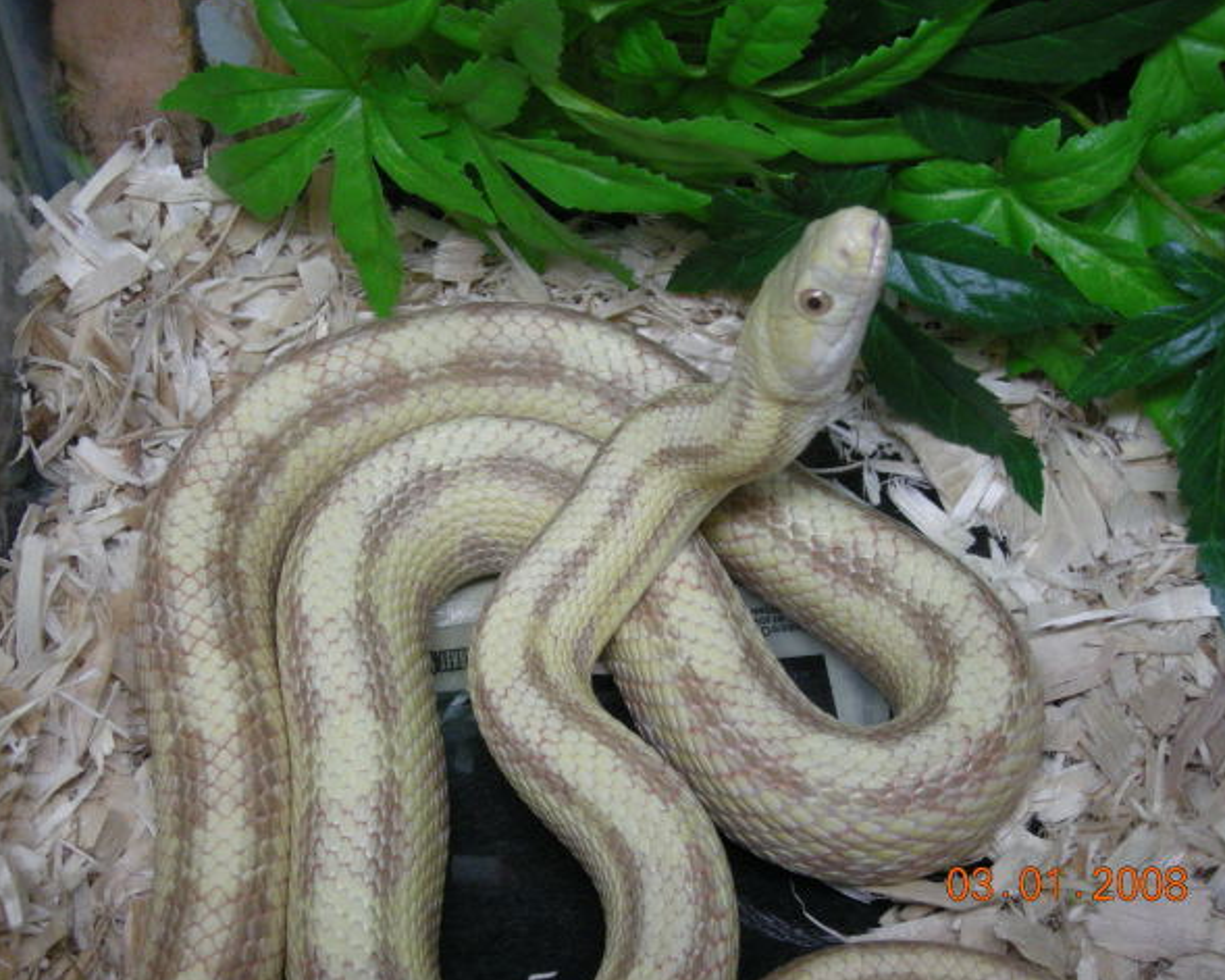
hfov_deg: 36.0
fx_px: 1885
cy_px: 489
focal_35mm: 52
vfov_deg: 29.1
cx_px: 578
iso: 340
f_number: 3.2
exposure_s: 1/61.5
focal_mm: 7.9
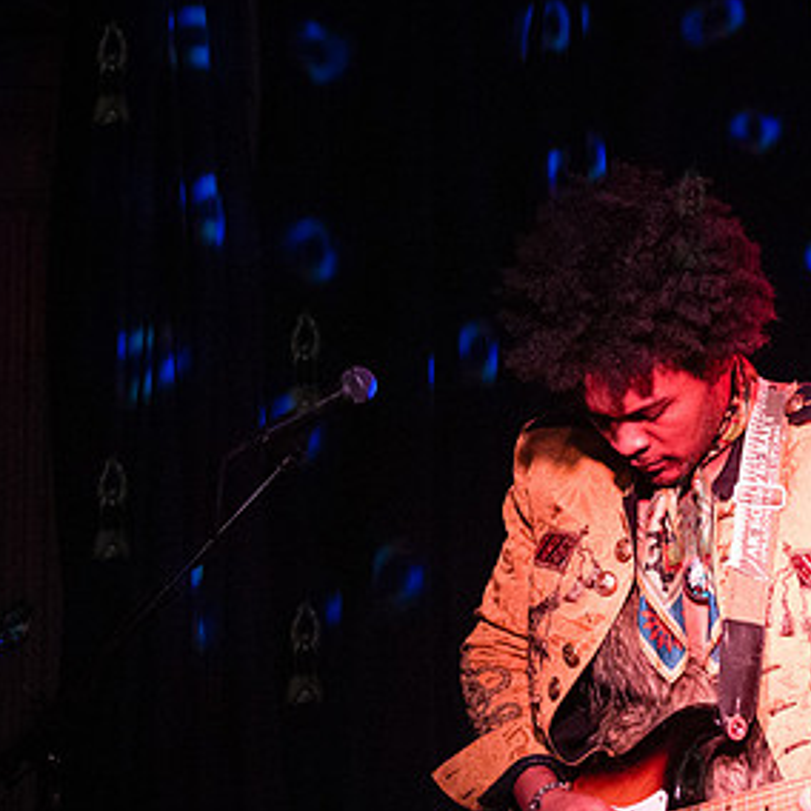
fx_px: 1961
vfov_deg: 23.3
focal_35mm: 74
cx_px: 588
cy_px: 466
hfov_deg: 23.2
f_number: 3.2
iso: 12800
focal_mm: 38
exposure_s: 1/320
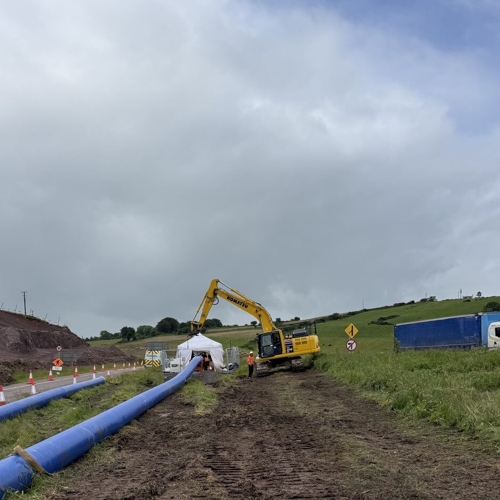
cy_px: 376
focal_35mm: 36
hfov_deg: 45.8
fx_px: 588
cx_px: 196
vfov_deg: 44.5
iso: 80
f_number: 1.78
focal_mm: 6.76
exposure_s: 1/5714
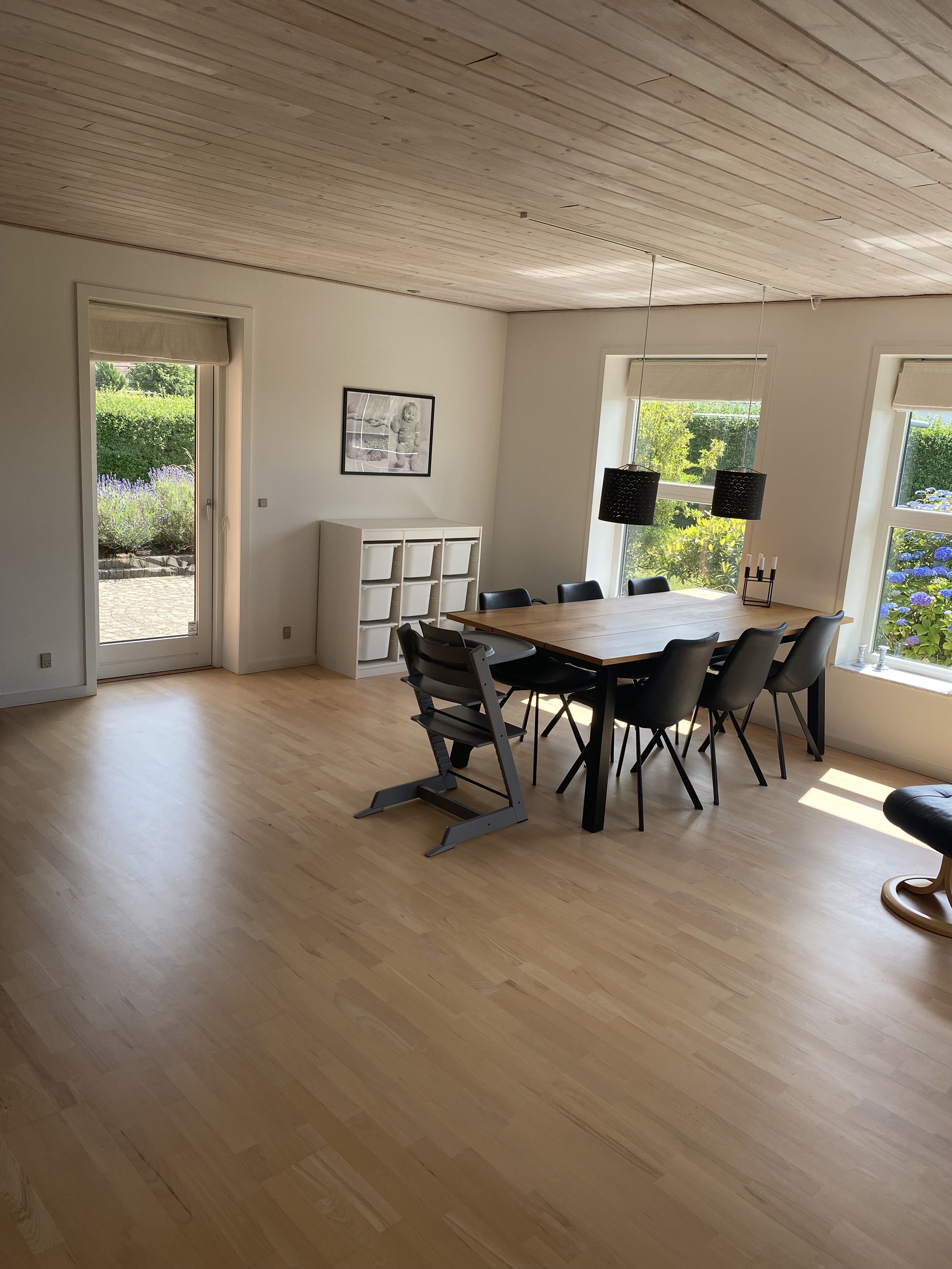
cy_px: 634
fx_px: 953
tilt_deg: -11.4
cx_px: 476
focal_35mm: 26
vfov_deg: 67.3
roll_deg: -3.6
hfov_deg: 53.1
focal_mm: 4.25
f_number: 1.8
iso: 32
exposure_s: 1/317
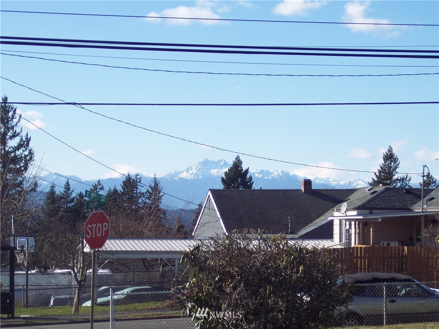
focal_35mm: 117
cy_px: 164
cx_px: 220
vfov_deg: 12.7
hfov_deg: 16.8
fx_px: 1484
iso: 100
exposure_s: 1/500
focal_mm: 24
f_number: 4.8
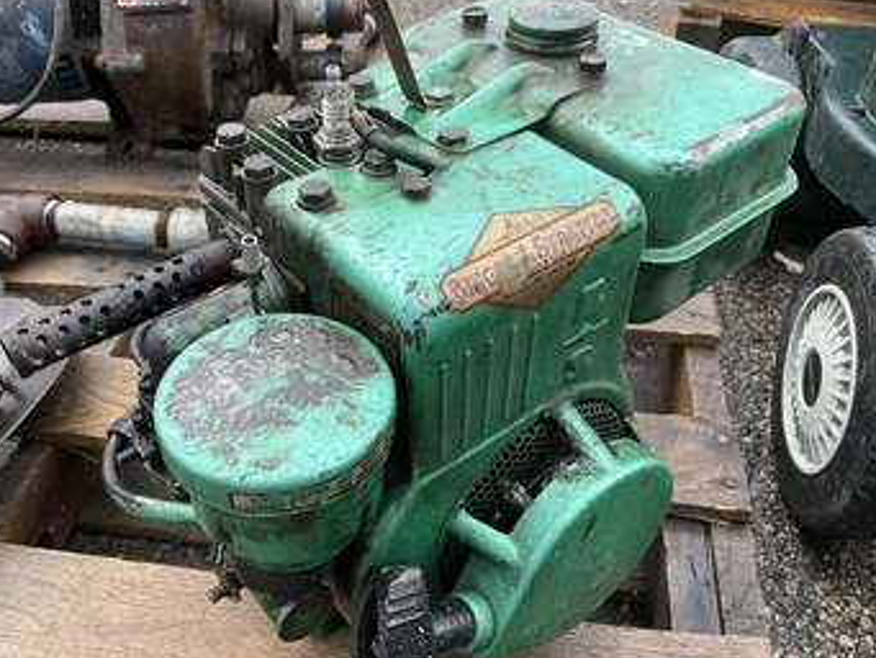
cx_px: 370
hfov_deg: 53.7
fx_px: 861
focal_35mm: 34
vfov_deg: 41.8
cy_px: 352
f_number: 1.8
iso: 20
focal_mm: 3
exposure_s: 1/122
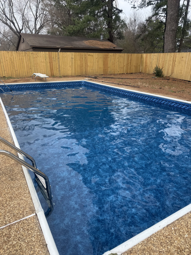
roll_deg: -0.6
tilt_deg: -20.6
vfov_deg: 71.6
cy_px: 128
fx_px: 177
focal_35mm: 24
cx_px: 96
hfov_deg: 56.8
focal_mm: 6.76
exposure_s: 1/1585
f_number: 1.78
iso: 80
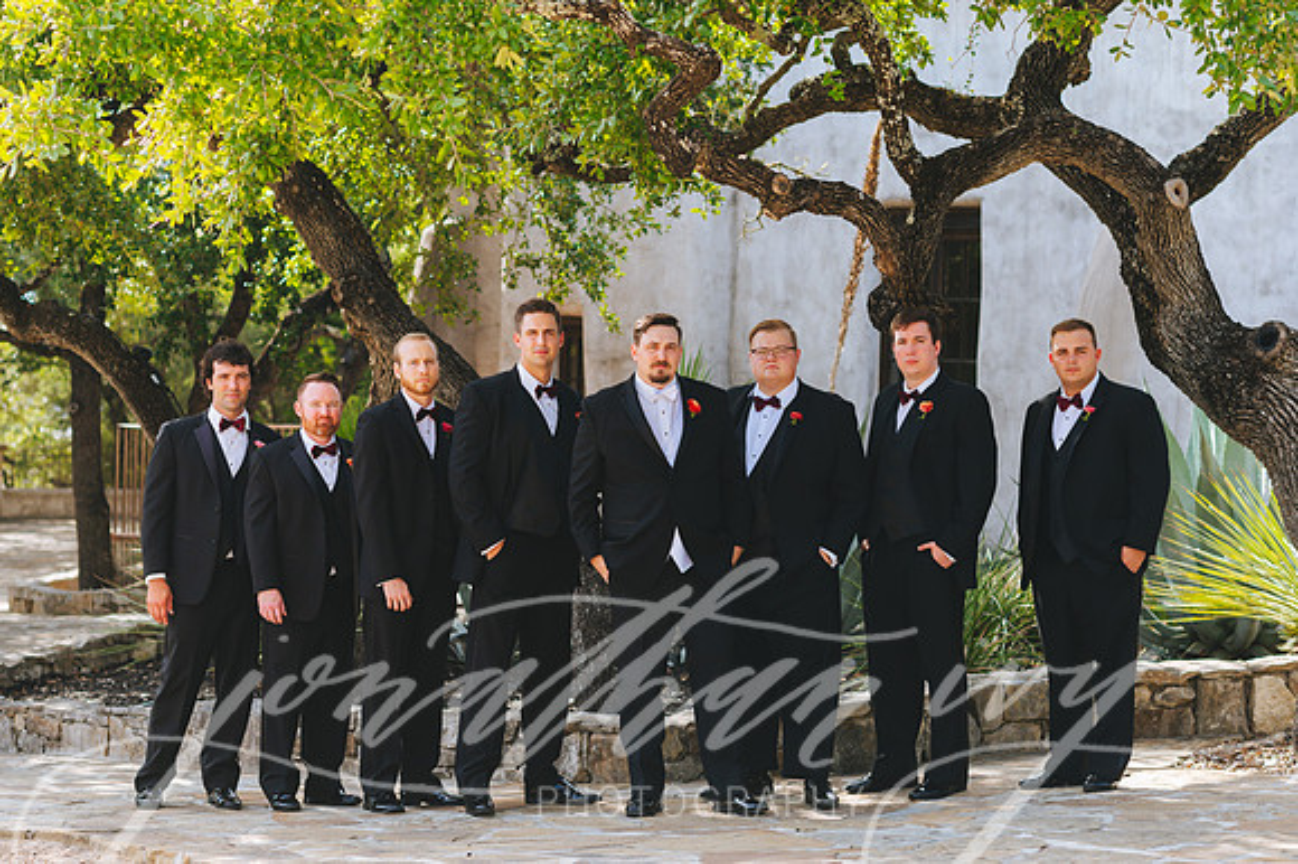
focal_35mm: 93
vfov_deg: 14.7
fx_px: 3347
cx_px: 589
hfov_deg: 21.9
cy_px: 392
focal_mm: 85
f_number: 3.5
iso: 320
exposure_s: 1/1250
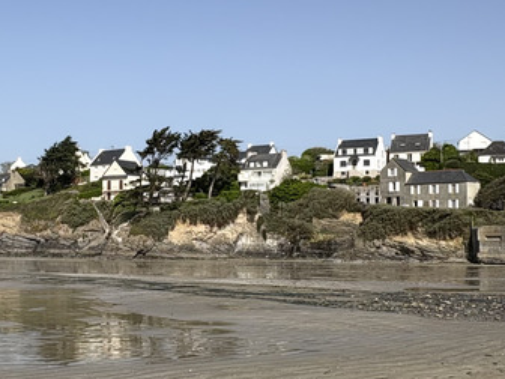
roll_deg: +0.2
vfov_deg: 29.1
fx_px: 729
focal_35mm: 50
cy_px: 212
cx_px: 143
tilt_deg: +1.9
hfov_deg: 37.5
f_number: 2.2
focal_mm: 2.22
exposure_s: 1/2674
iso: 50
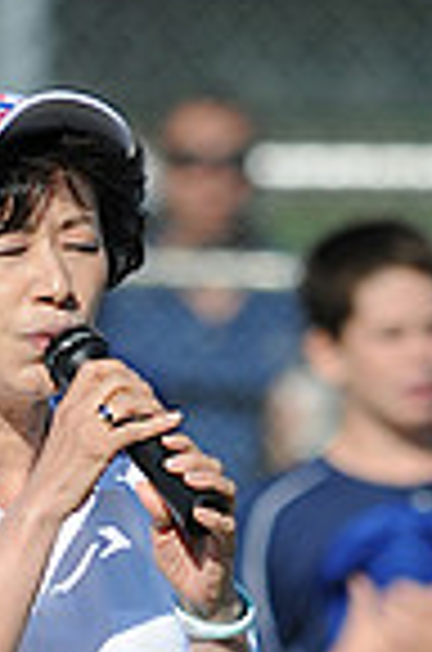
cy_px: 944
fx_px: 25283
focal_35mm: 1398
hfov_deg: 1.0
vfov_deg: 1.5
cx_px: 191
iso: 200
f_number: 4
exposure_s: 1/2500
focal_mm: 300
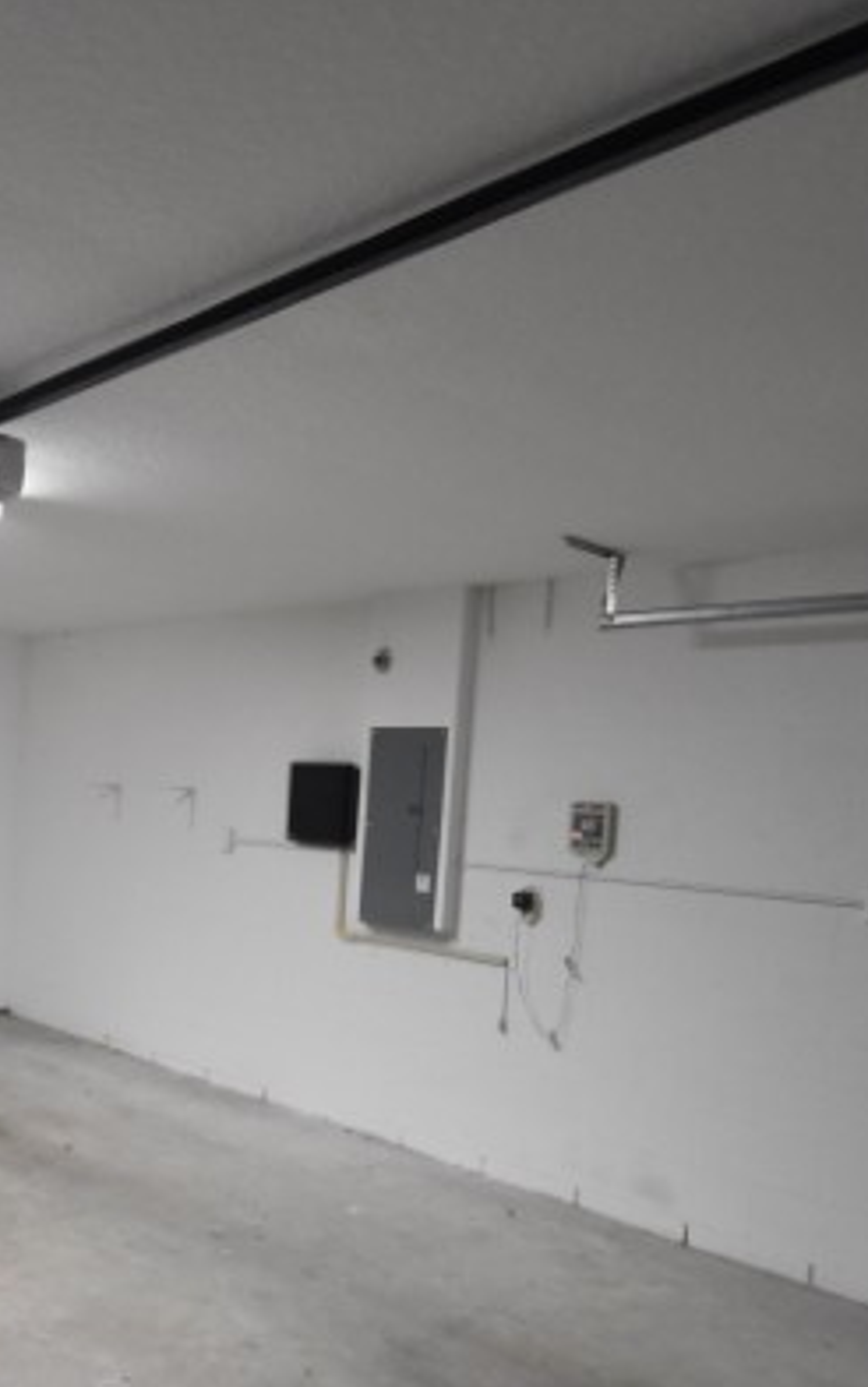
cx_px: 102
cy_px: 826
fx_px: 1059
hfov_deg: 41.4
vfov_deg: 65.9
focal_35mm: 28
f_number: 3.5
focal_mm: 10
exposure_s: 1/60
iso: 2800
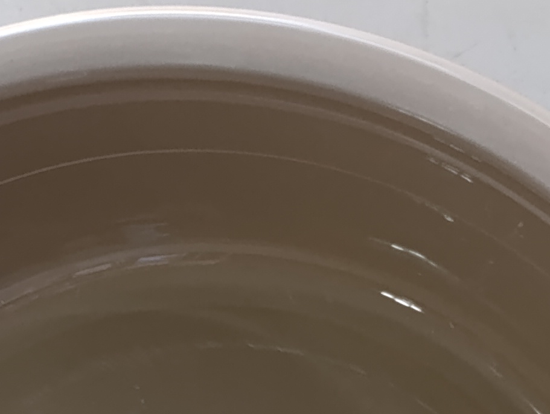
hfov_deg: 9.6
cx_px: 82
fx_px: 3278
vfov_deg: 7.1
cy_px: 710
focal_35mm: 206
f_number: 1.6
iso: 500
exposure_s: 1/100
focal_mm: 6.14
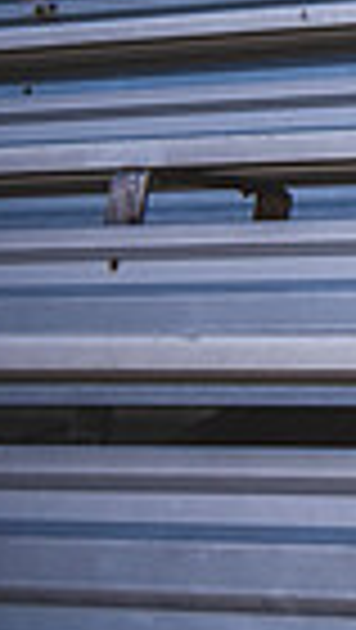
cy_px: -142
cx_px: 1280
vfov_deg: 10.8
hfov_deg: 5.6
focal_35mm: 195
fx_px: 3265
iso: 100
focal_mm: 45
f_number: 3.2
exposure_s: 1/1600
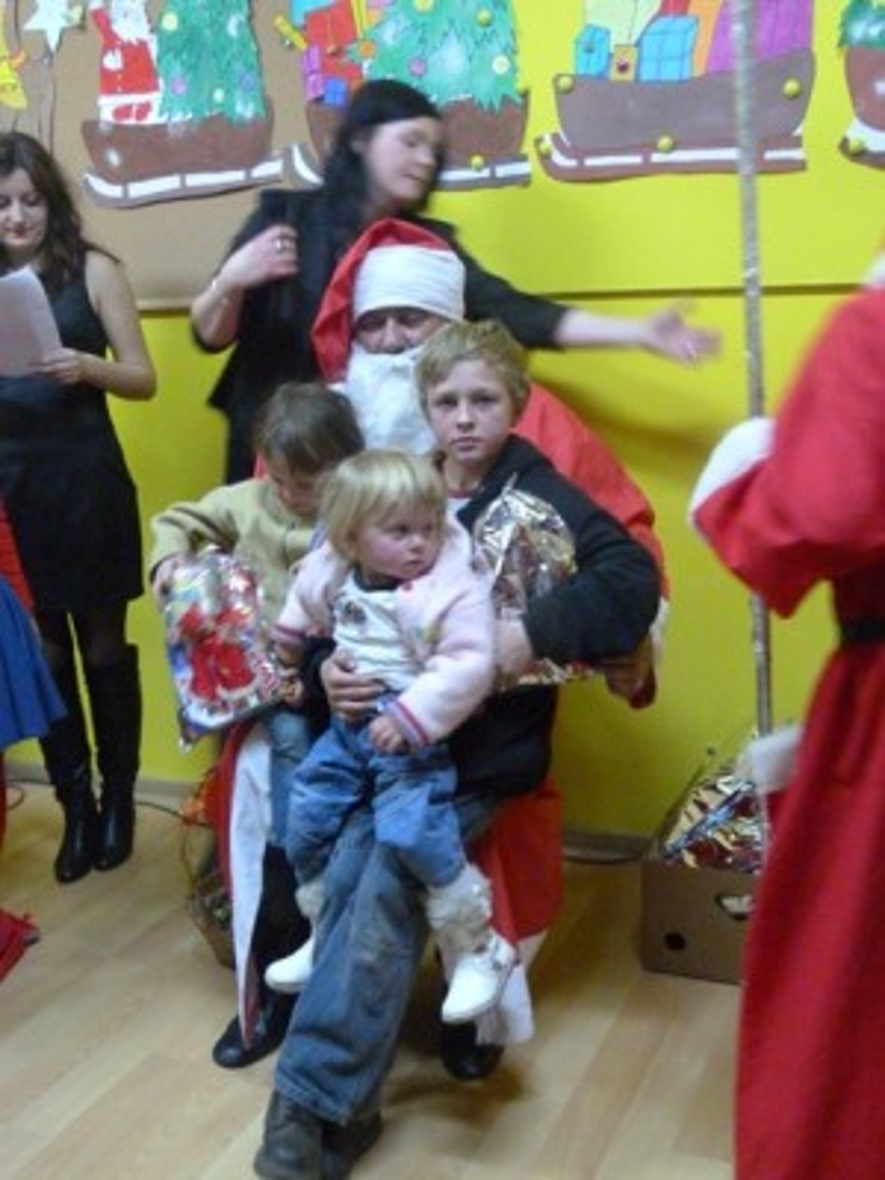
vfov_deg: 47.9
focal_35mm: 39
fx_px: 1329
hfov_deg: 36.8
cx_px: 442
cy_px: 590
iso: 800
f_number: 3.1
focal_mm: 7.1
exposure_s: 1/15
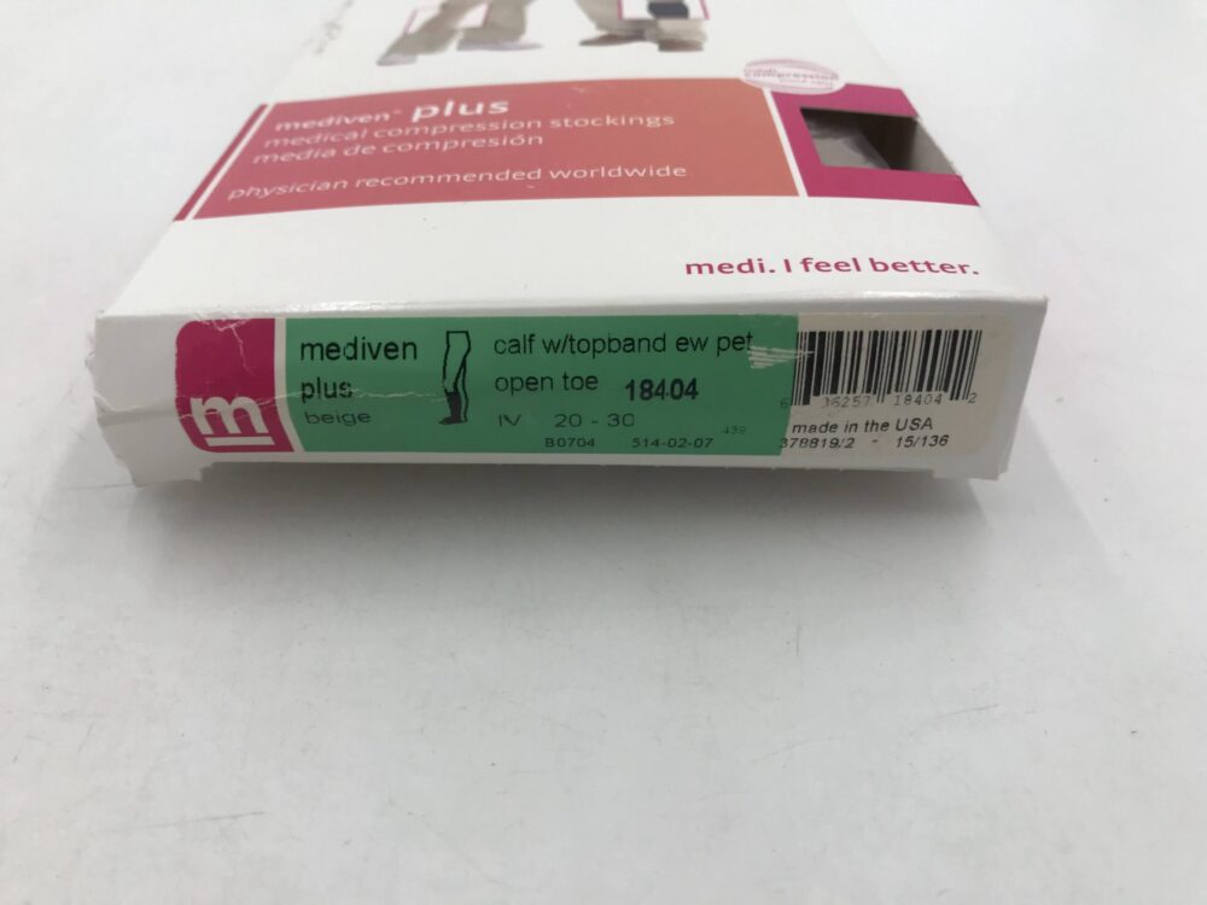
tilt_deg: -36.0
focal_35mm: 28
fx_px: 976
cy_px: 452
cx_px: 604
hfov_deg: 63.4
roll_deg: -2.4
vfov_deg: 49.7
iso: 40
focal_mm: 3.99
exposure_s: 1/120
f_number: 1.8
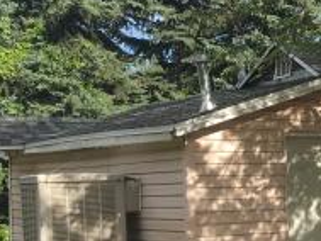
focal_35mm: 98
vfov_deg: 15.0
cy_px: 204
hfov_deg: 17.5
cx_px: 515
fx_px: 909
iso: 25
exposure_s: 1/718
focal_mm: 4.15
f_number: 2.2
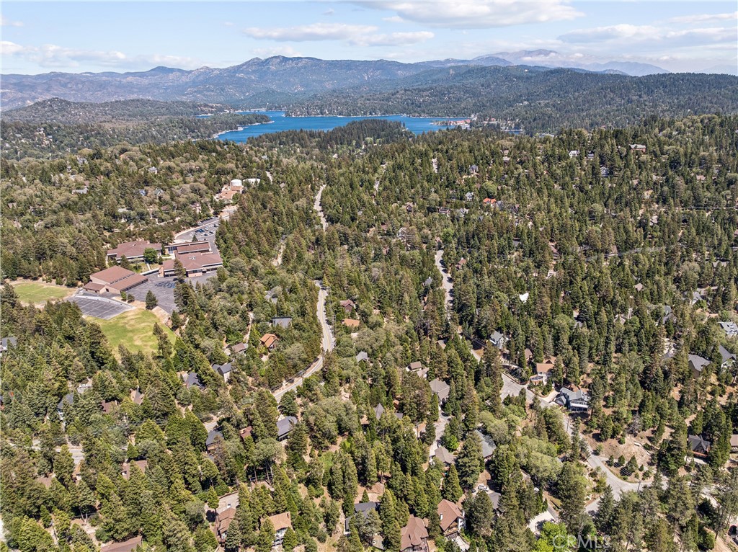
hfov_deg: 71.6
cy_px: 276
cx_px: 369
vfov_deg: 56.7
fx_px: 511
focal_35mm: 24
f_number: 2.8
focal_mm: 12.3
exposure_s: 1/160
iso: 100
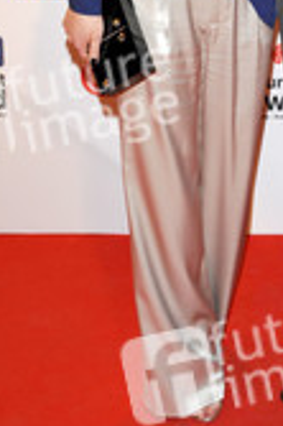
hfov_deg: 13.9
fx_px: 1134
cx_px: 328
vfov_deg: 20.5
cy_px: -18
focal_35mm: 96
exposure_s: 1/250
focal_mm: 40
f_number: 6.3
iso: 800
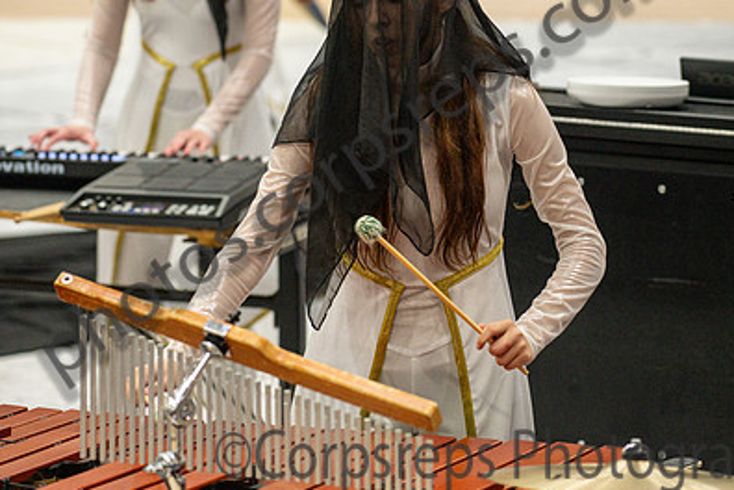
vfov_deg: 6.7
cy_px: 162
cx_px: 386
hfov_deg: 10.0
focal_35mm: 205
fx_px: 4179
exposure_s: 1/500
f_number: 4
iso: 6400
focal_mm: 140
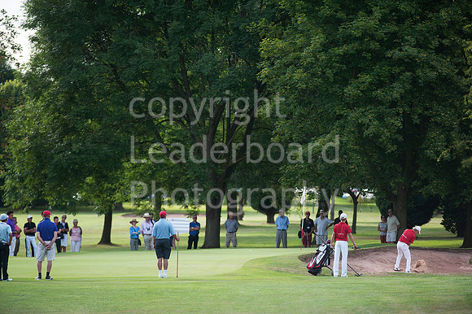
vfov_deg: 4.6
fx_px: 3931
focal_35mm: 300
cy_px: 157
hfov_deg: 6.9
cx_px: 236
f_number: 4
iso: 400
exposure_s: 1/1250
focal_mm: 300
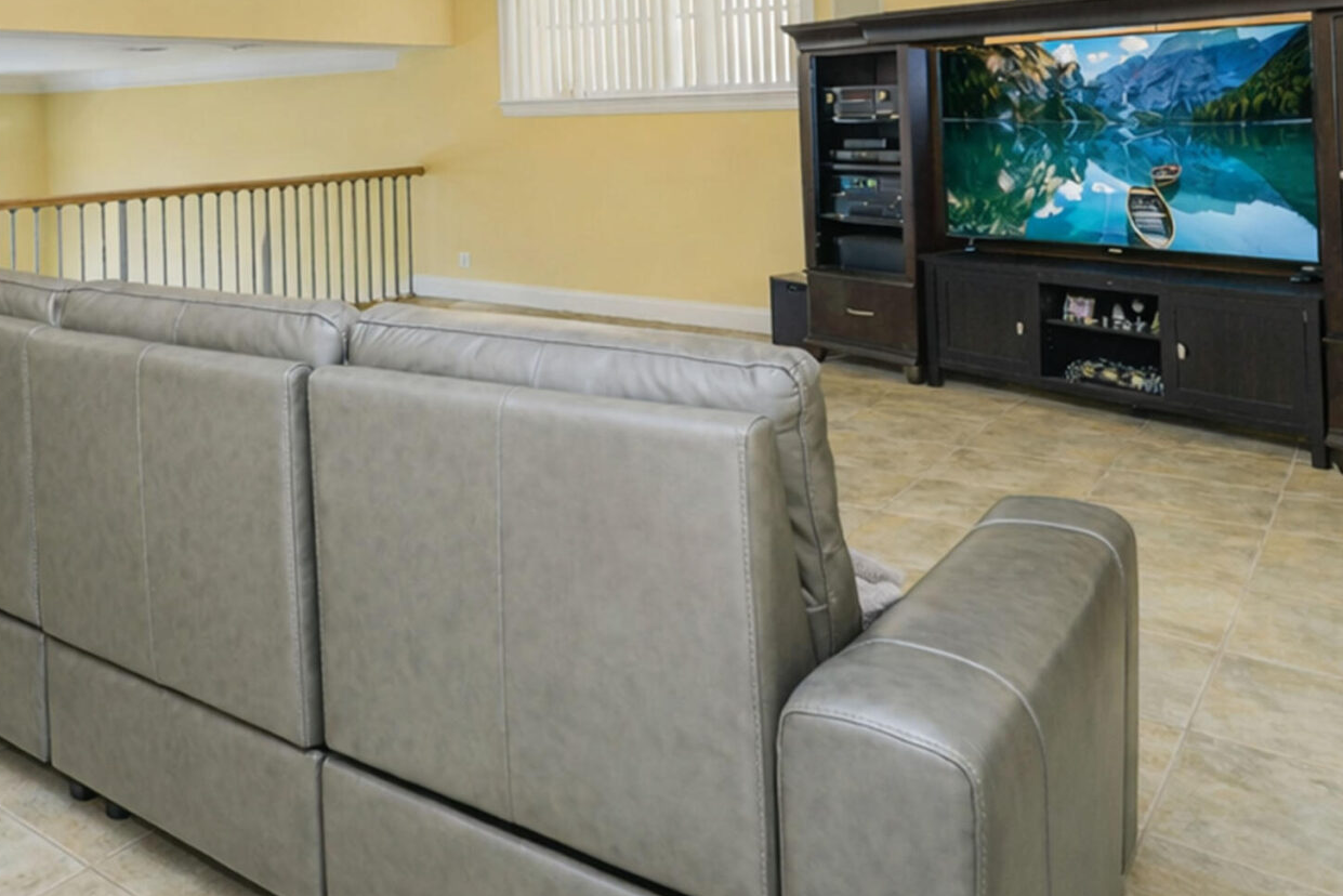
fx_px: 1231
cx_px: 278
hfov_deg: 53.6
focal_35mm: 33
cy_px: 90
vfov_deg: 37.4
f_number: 4
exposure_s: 1/20
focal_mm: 16
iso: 64
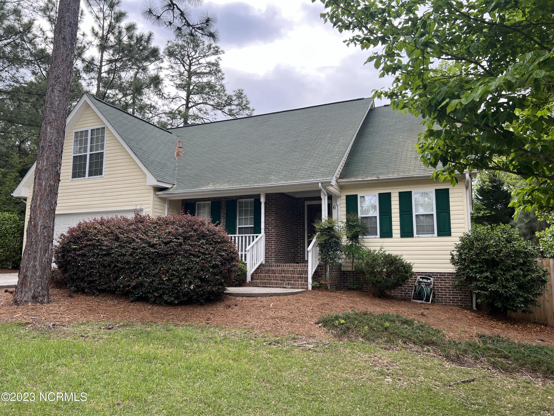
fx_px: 416
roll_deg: +0.0
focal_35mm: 26
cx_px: 277
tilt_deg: +7.6
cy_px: 208
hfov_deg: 67.3
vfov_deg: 53.1
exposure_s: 1/758
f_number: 1.5
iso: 50
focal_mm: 5.7
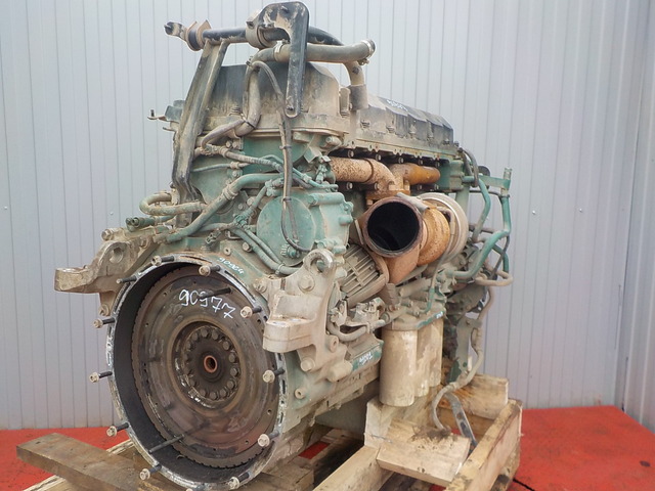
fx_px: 568
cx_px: 328
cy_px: 246
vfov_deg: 46.8
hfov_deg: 60.0
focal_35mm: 30
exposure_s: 1/30
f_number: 3.3
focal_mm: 4.1
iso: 200
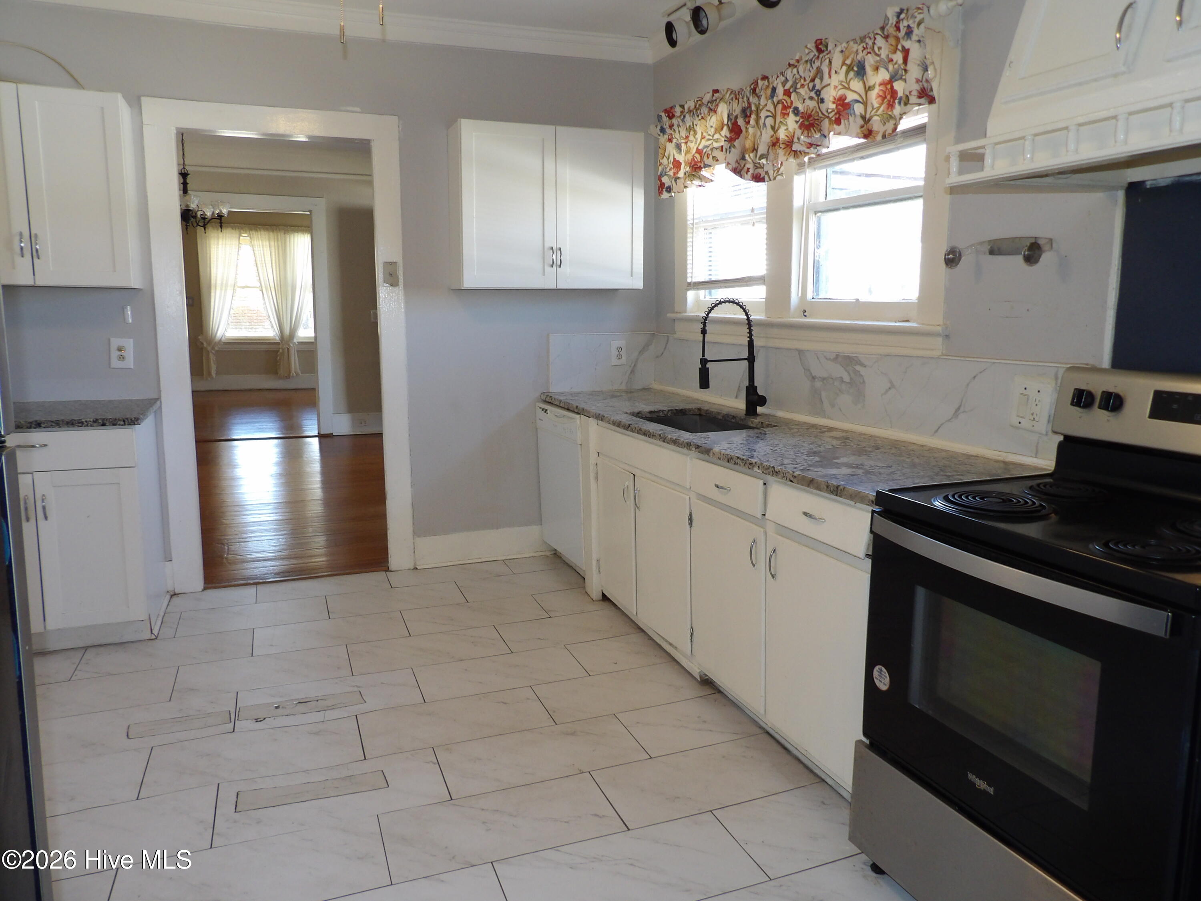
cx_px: 600
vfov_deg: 56.8
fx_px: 833
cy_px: 450
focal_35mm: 24
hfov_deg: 71.6
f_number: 3.2
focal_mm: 4.3
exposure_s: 1/33
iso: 152
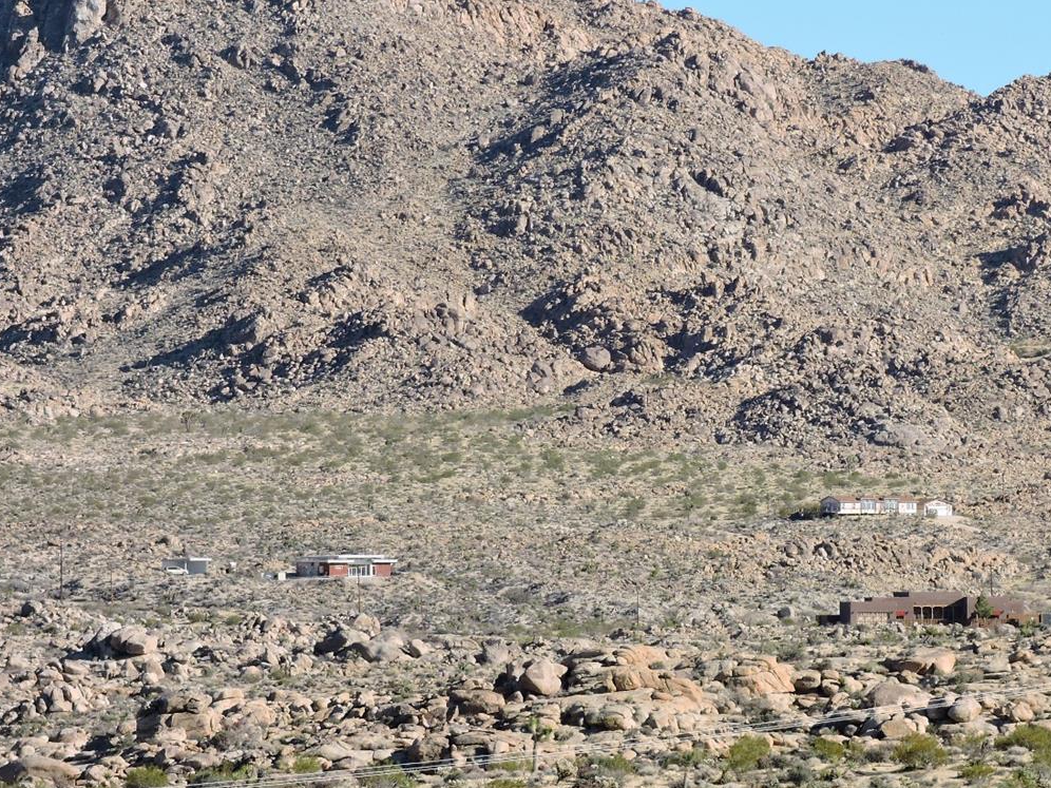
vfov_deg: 5.5
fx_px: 8228
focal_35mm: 271
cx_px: 784
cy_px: 339
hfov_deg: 7.3
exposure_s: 1/400
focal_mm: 32.2
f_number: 5.3
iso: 100
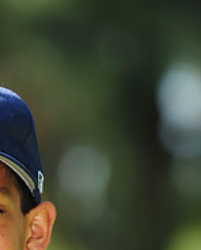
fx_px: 4373
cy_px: 295
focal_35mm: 590
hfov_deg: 2.6
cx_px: -52
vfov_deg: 3.3
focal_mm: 200
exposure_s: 1/400
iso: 200
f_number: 4.5
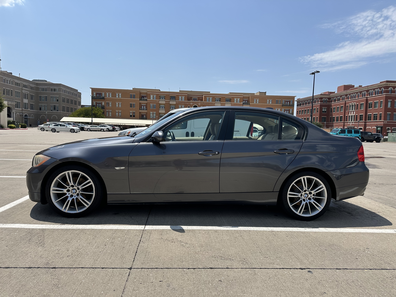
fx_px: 275
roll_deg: -1.8
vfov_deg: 56.8
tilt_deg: -3.6
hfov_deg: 71.6
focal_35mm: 24
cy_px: 148
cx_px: 198
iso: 80
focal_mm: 6.86
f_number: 1.78
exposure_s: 1/5848
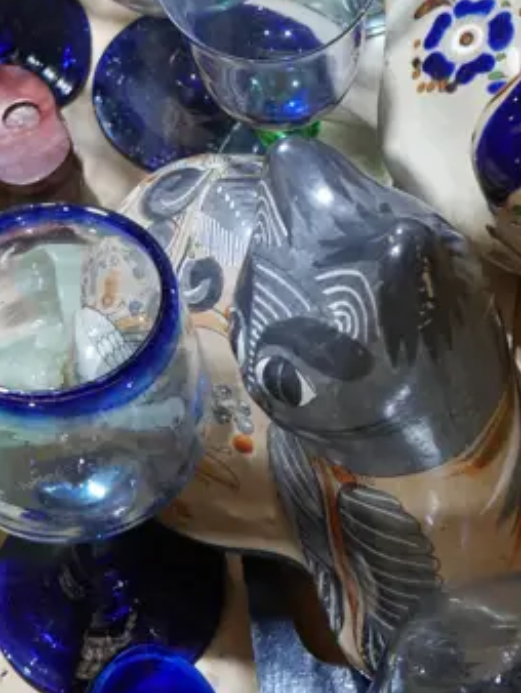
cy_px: 105
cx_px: 130
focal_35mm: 97
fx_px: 1944
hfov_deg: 15.2
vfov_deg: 19.9
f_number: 3.6
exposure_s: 1/60
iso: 400
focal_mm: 16
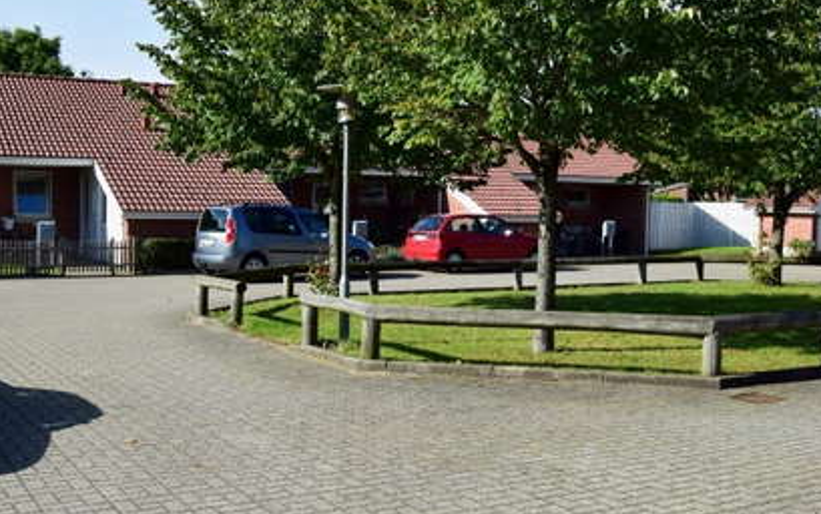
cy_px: 255
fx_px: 1052
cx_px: 417
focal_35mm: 47
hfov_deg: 42.6
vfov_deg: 27.4
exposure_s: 1/400
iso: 400
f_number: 11
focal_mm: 30
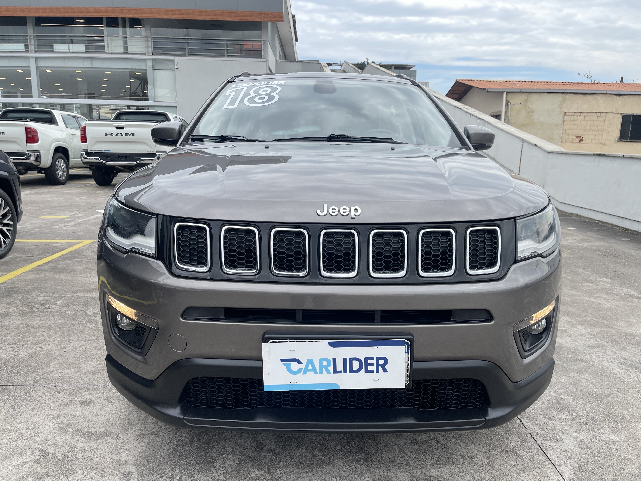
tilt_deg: -12.4
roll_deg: -1.0
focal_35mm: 25
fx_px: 463
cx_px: 320
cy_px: 240
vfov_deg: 54.9
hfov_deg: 69.4
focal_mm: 5.1
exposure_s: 1/1252
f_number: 1.6
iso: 32
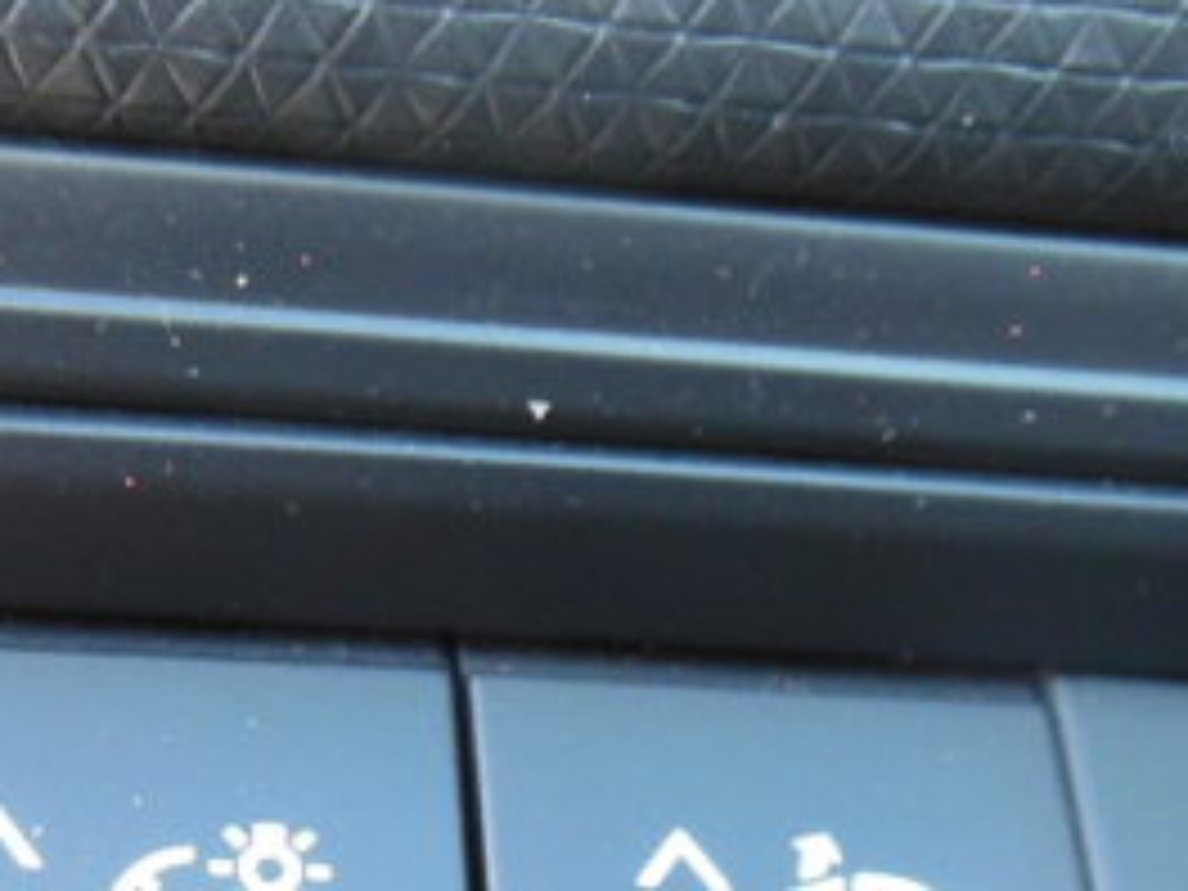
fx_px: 2471
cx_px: 324
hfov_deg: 26.7
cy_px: 878
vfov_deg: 19.9
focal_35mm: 72
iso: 400
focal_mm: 4.5
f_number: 3.2
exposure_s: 1/30
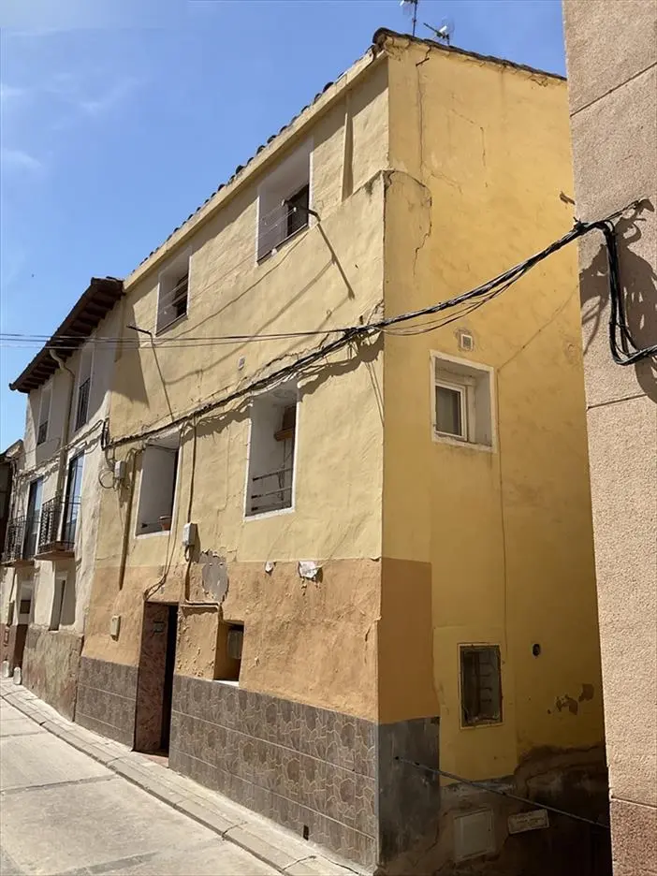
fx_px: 734
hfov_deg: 48.2
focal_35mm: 29
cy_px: 438
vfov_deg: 61.7
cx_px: 328
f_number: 1.8
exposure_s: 1/2801
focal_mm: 3
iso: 25
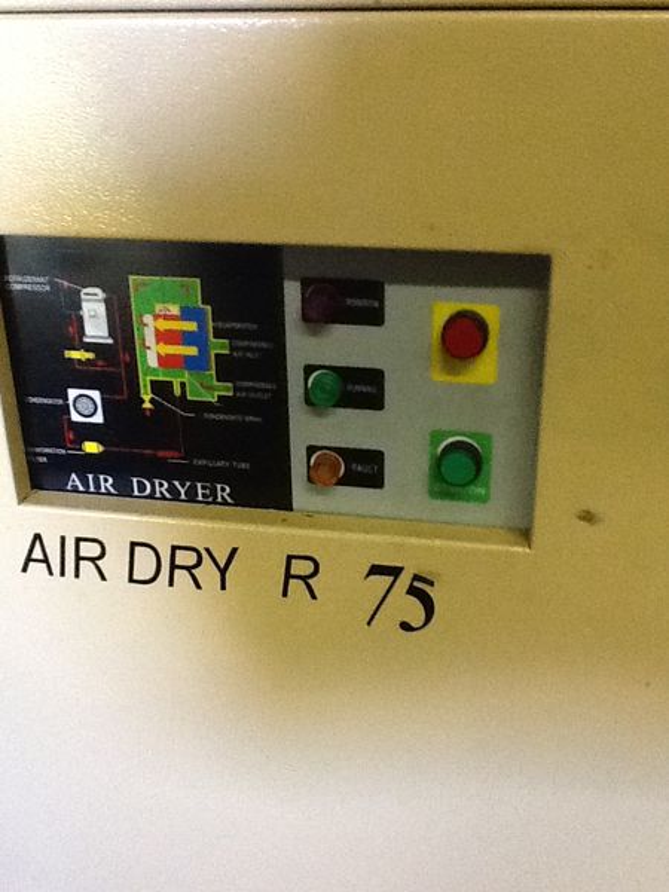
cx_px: 334
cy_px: 446
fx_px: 1134
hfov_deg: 32.9
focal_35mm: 44
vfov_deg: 42.9
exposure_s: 1/17
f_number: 2.4
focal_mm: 2.03
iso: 320
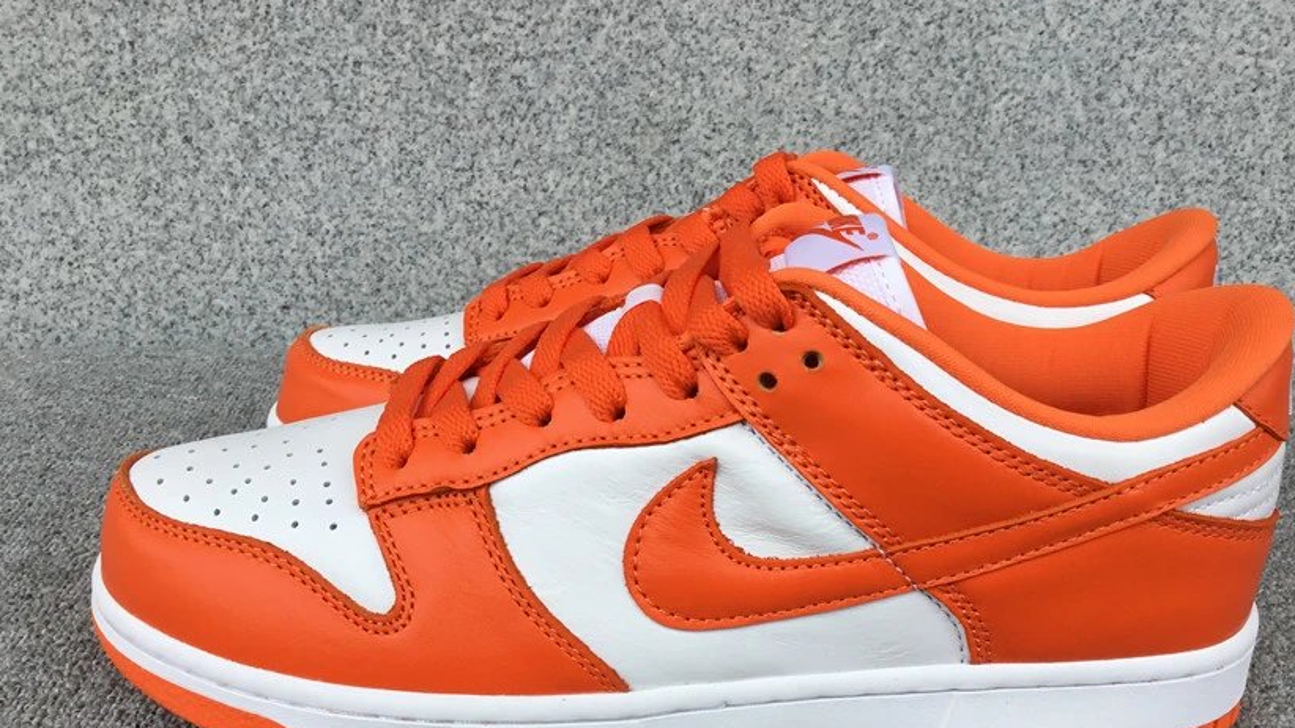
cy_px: 508
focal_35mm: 37
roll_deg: -0.9
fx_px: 1270
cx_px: 674
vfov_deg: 31.6
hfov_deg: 54.0
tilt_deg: -24.7
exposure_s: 1/382
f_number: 2.4
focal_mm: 3.3
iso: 25
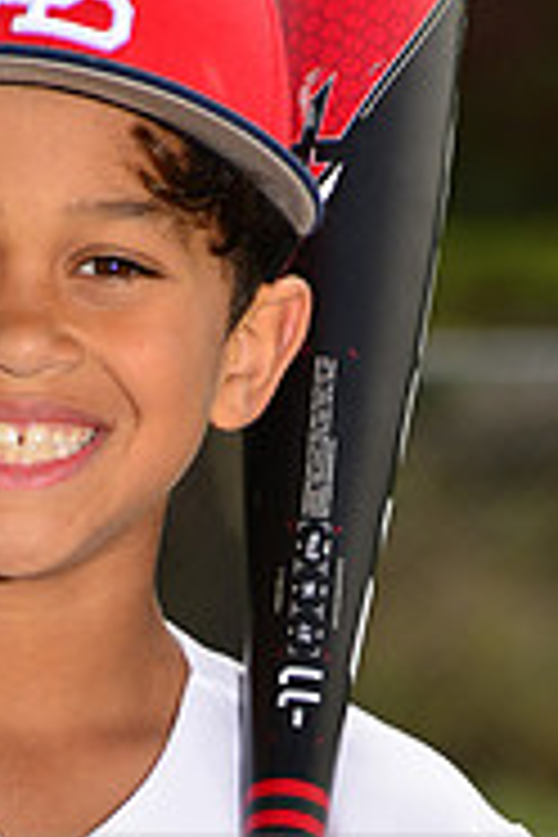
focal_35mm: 624
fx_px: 14507
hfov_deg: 2.2
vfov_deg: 3.3
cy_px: 896
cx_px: -65
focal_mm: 200
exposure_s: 1/200
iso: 125
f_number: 11
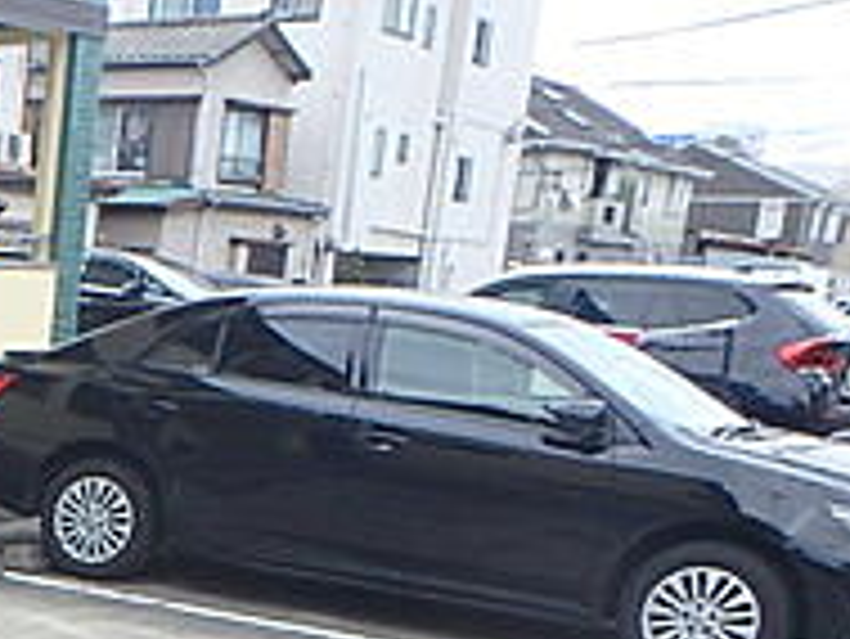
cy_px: 819
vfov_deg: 19.2
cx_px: -427
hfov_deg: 22.4
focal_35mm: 71
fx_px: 1745
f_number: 3.5
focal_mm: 3.7
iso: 125
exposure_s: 1/250
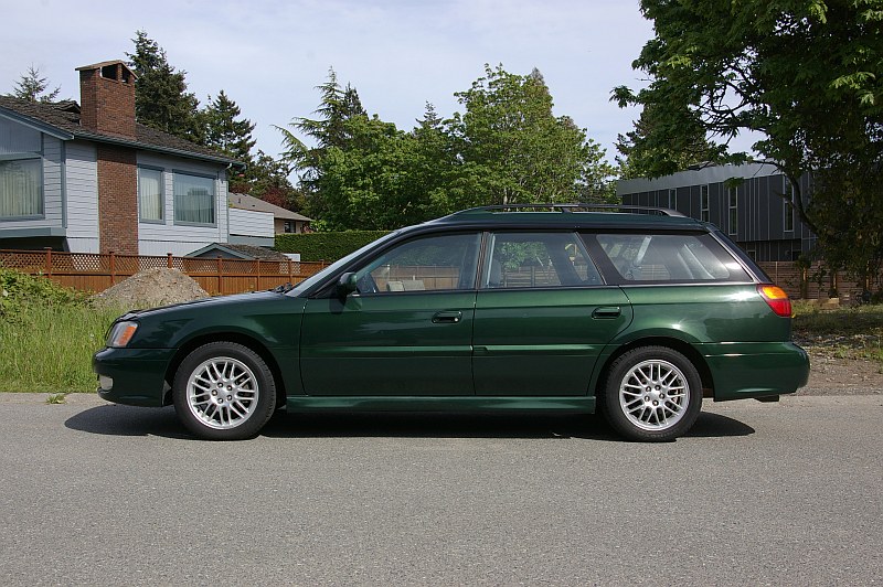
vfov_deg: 34.2
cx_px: 442
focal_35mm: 39
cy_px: 294
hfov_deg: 49.6
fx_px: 956
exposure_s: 1/350
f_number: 8
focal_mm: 26
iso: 200
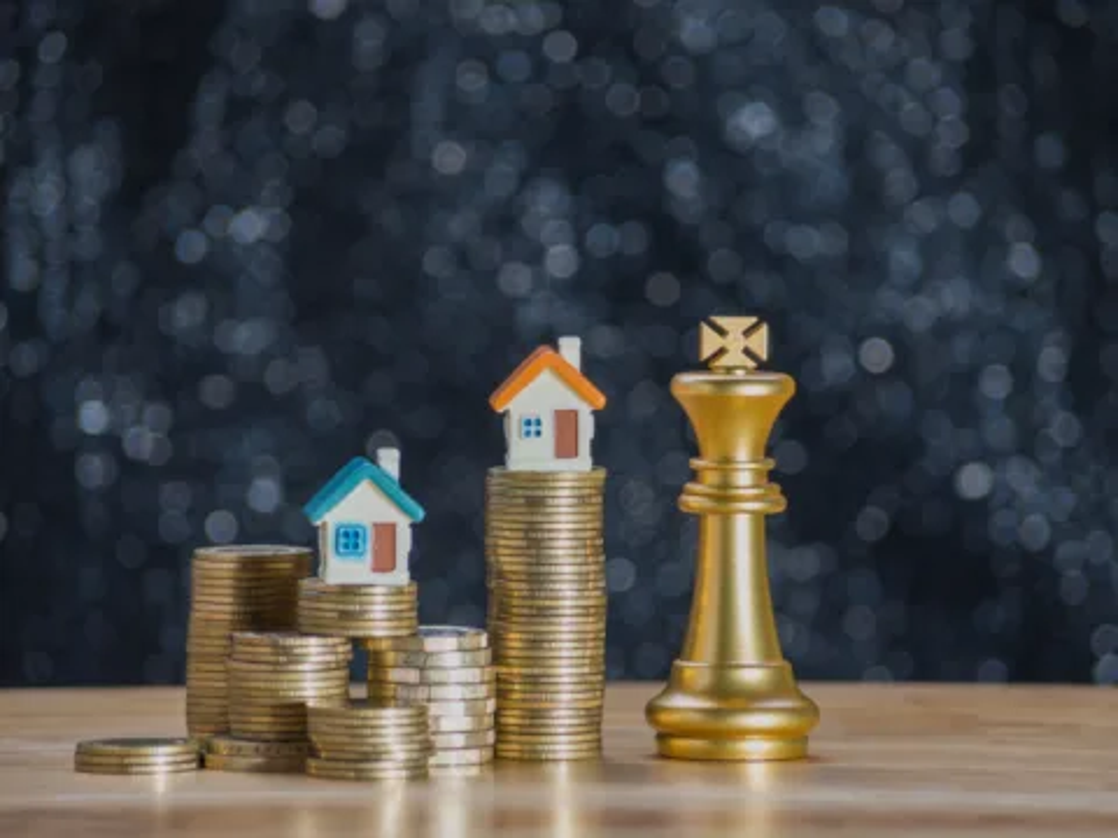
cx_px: 559
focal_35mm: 300
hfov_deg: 6.6
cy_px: 419
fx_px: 9689
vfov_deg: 5.0
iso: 100
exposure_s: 1/60
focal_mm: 150
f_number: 5.6
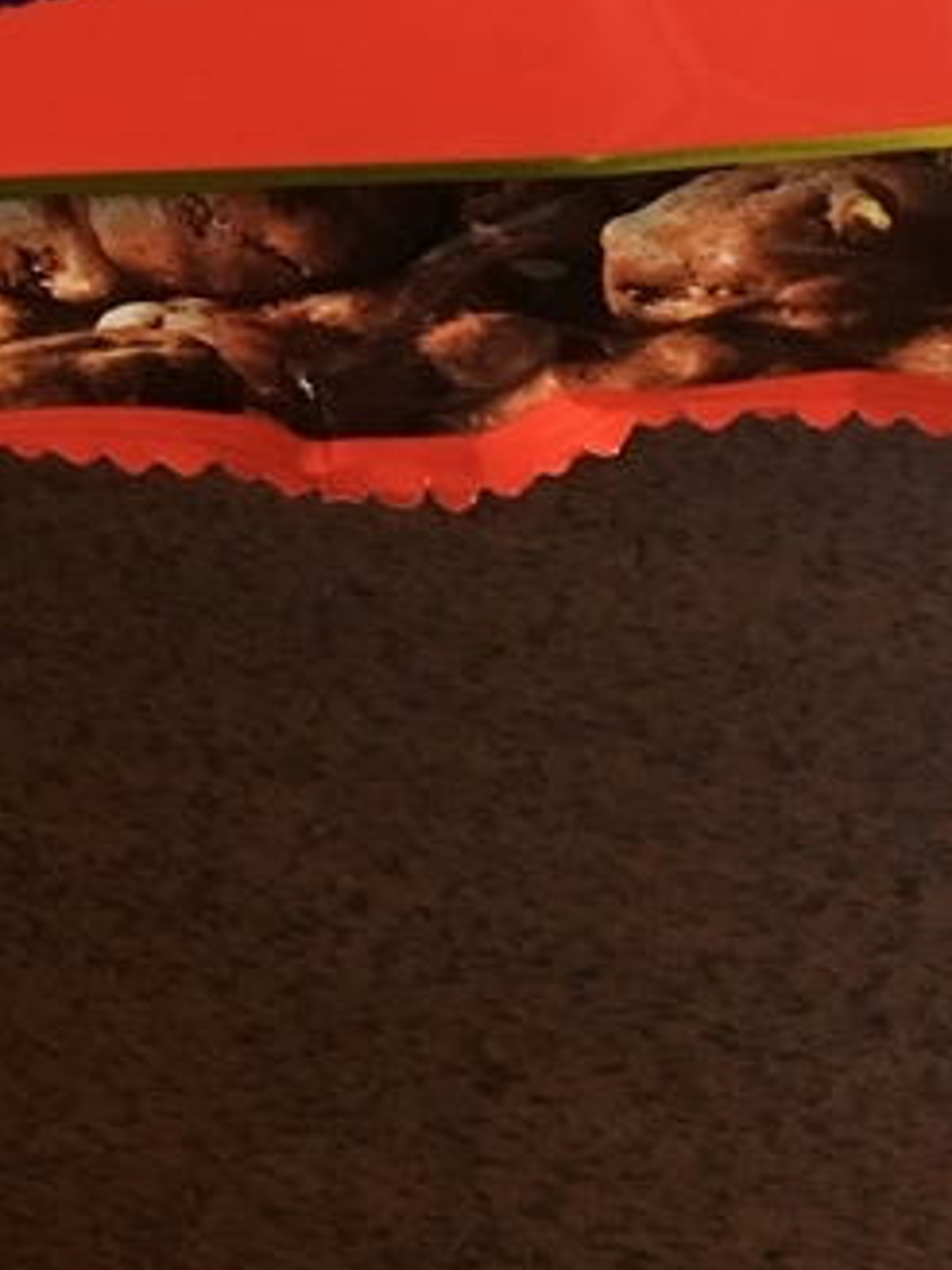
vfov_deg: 15.9
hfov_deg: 13.9
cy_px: -983
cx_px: 252
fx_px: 3887
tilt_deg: -87.9
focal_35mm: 106
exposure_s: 1/15
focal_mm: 4.15
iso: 64
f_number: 2.2
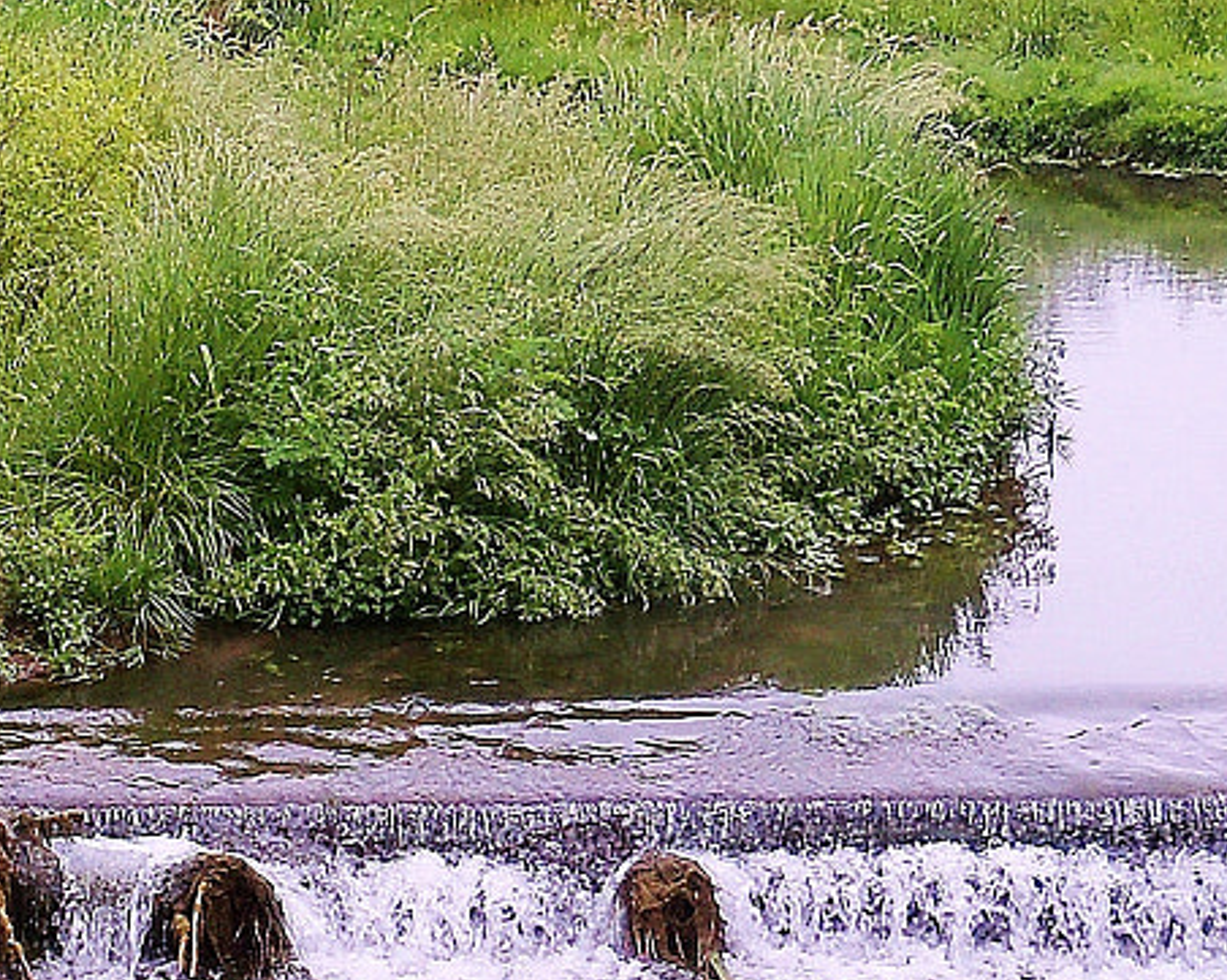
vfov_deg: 12.7
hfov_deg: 15.7
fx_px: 4391
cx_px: 43
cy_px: 755
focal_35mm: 121
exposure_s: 1/125
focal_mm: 6.2
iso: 80
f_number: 3.5
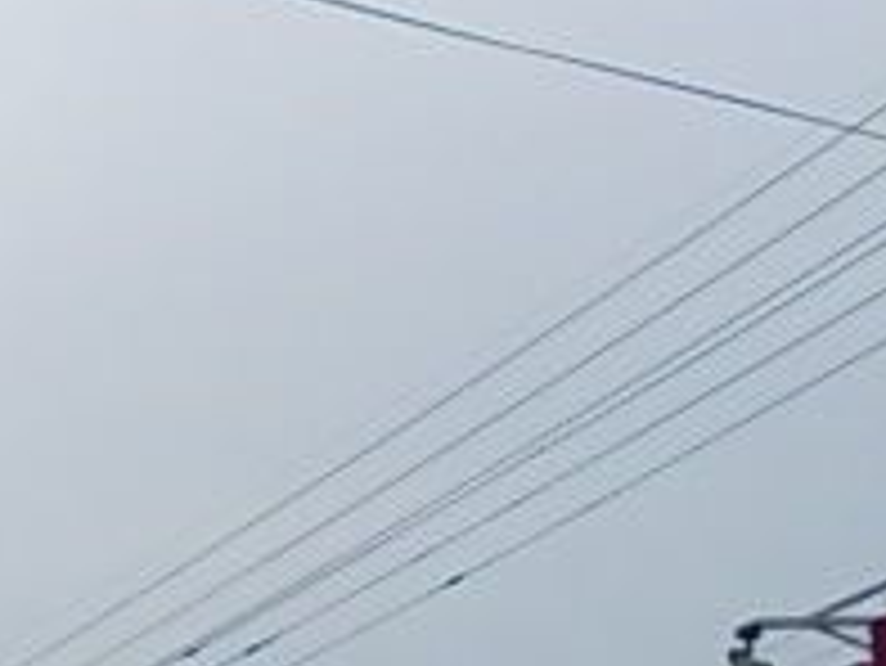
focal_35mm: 91
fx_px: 2331
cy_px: 889
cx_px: 283
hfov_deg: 21.4
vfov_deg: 15.4
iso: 80
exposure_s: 1/250
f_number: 5.4
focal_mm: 4
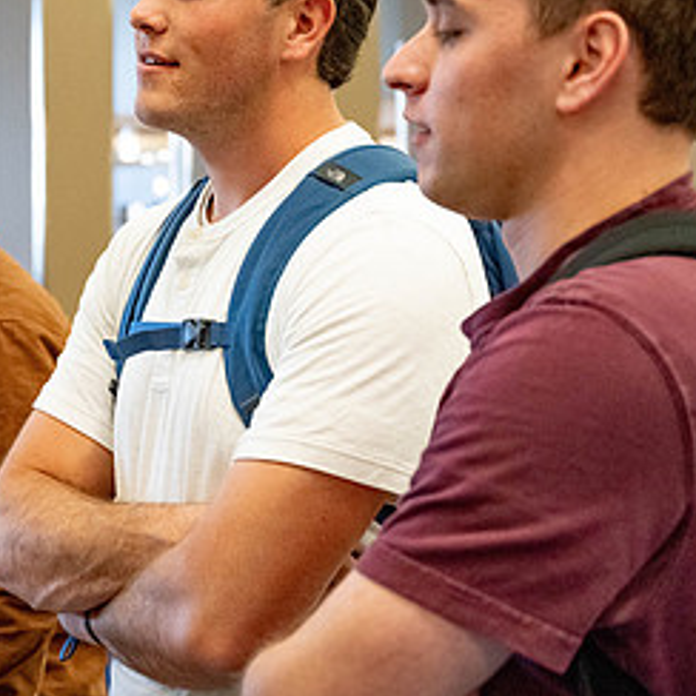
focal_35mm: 97
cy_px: 178
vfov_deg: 17.8
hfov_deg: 17.7
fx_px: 2207
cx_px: 106
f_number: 4
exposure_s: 1/200
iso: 2000
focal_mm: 48
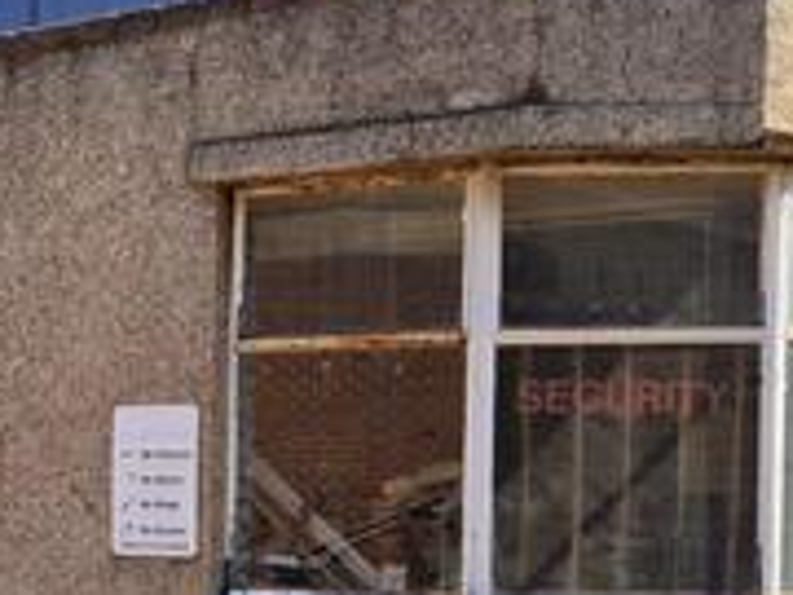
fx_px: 2337
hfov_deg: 17.4
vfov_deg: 14.3
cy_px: 555
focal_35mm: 102
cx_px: -379
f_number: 1.8
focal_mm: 5.54
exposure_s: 1/922
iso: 50
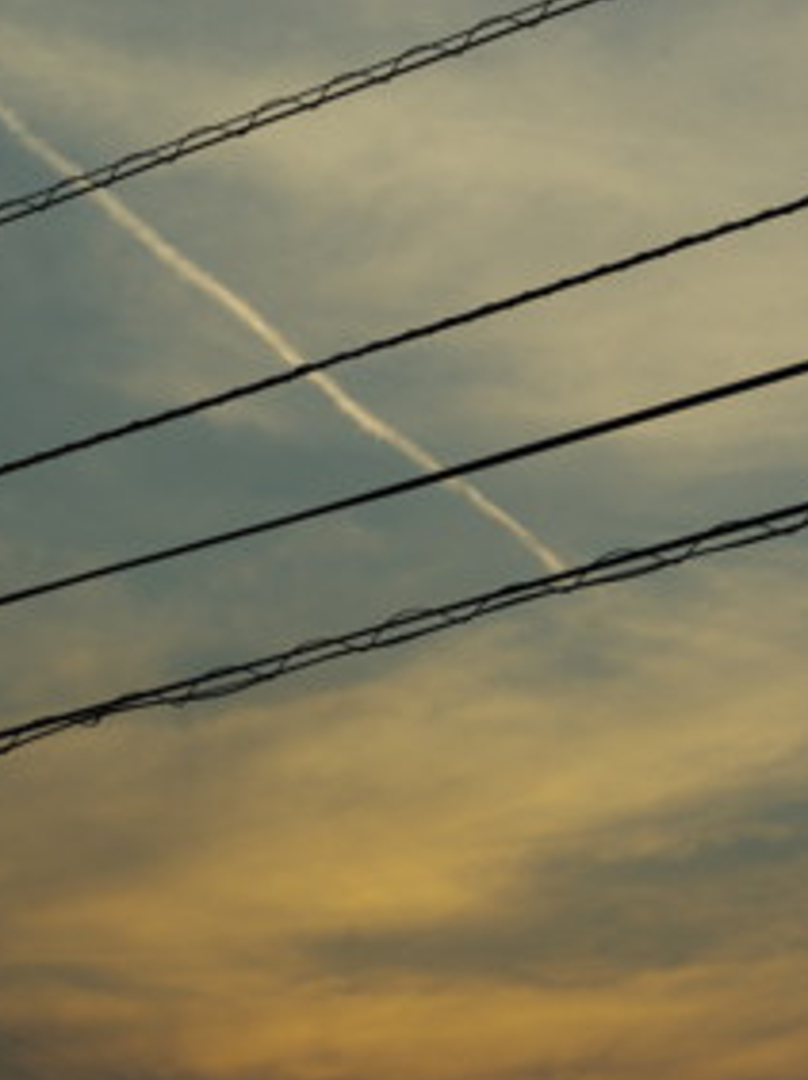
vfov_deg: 15.7
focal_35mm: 126
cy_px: 530
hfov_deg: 11.7
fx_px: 3927
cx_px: 559
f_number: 9.5
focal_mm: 55
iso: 100
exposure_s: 1/350
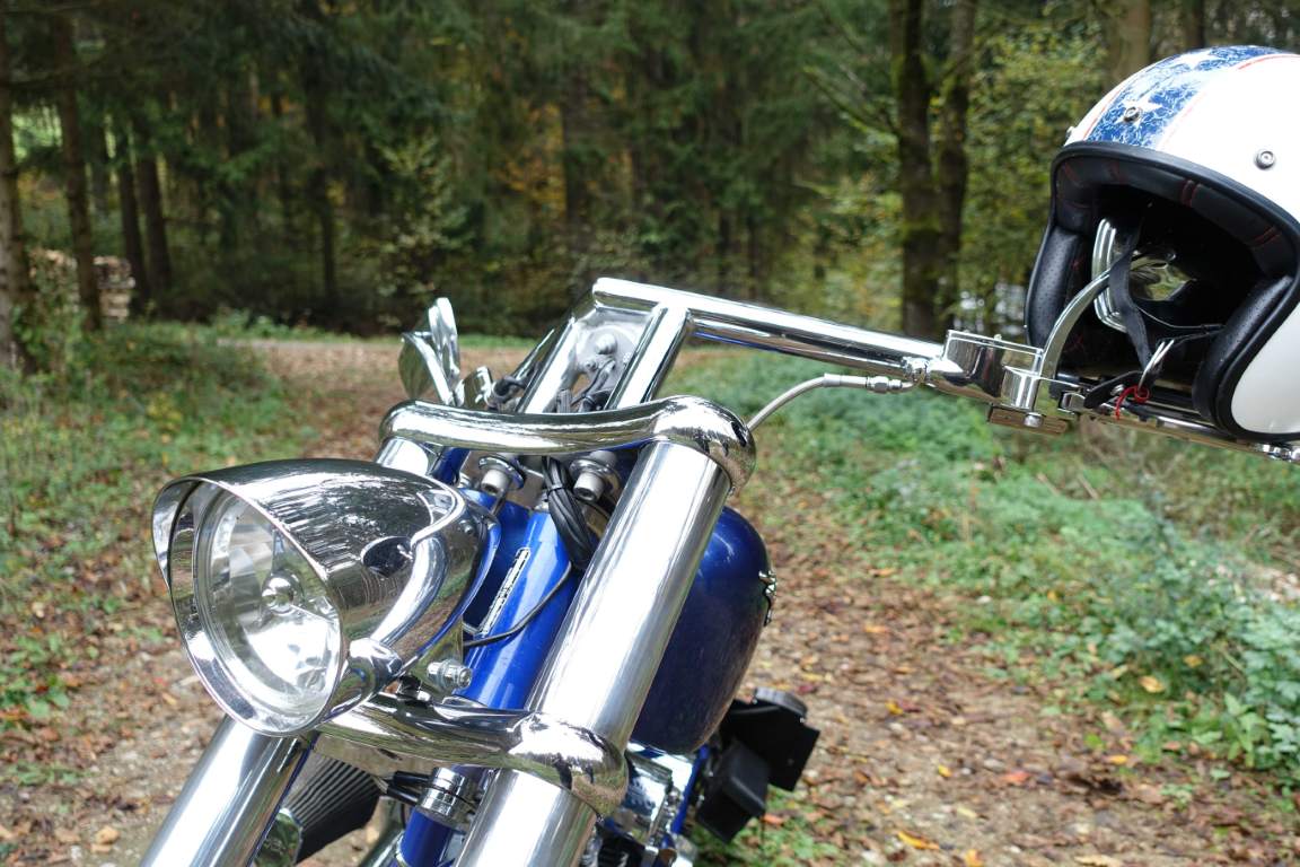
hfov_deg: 54.4
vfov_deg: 37.9
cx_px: 650
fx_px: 1264
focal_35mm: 35
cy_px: 434
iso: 125
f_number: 2.8
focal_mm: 12.81
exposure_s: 1/80
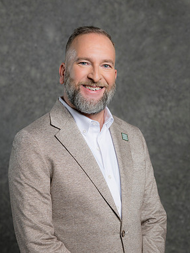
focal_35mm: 96
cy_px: 140
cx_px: 91
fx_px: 703
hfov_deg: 15.4
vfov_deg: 20.4
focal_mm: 85
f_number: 5
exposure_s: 1/200
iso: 125
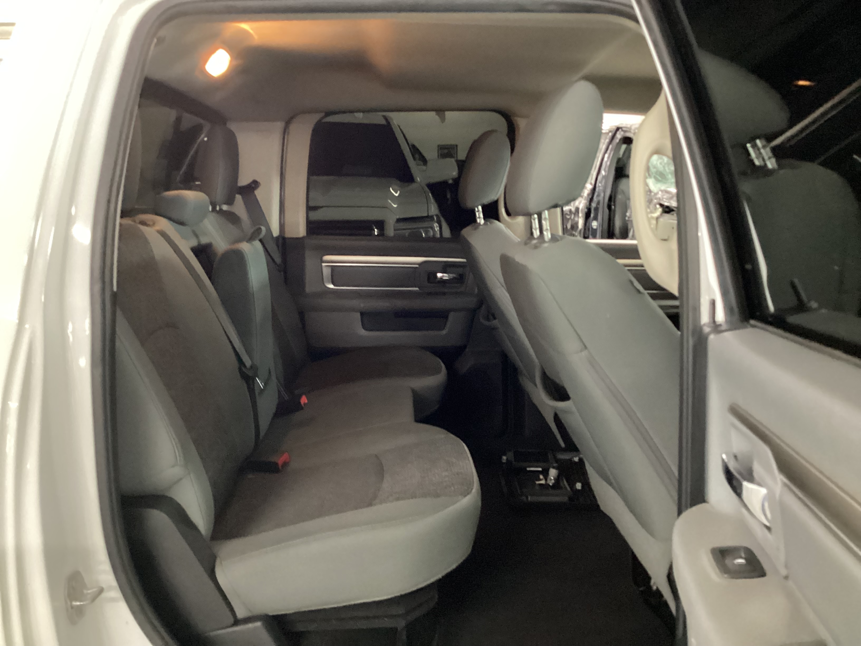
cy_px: 323
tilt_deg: -14.5
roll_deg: +0.1
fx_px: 771
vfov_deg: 45.4
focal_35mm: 31
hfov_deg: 58.4
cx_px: 430
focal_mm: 3.3
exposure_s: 1/20
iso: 640
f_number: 2.4
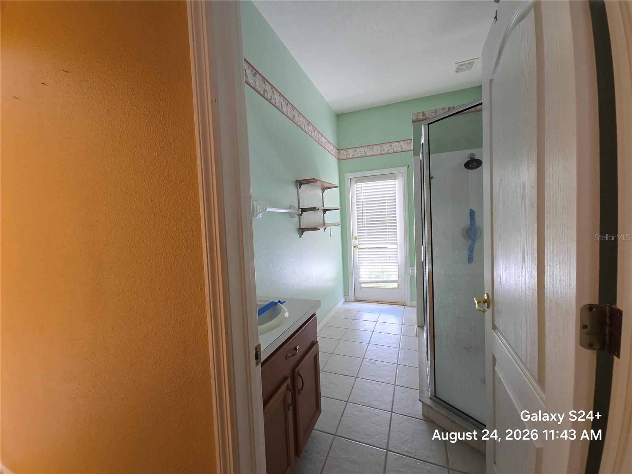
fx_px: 237
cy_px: 237
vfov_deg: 89.9
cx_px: 316
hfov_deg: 106.2
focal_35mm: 13
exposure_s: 1/60
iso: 160
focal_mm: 2.2
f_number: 2.2
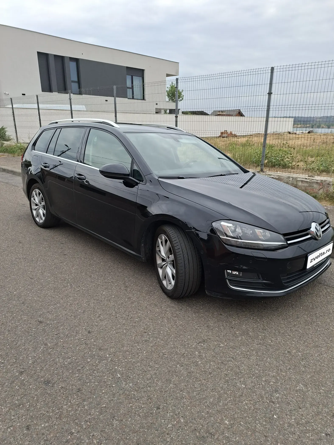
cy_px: 222
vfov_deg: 73.9
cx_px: 167
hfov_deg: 58.9
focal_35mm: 23
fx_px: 296
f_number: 1.8
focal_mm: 5.54
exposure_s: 1/558
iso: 40
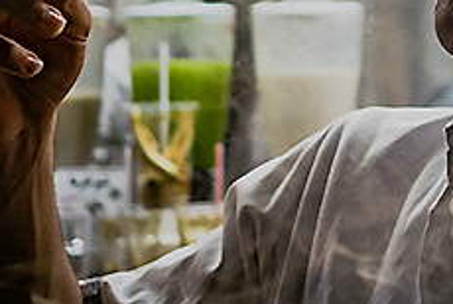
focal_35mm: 114
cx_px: 469
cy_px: -109
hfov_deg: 17.4
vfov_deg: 11.7
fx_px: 1436
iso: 800
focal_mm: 23
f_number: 2
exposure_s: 1/2000
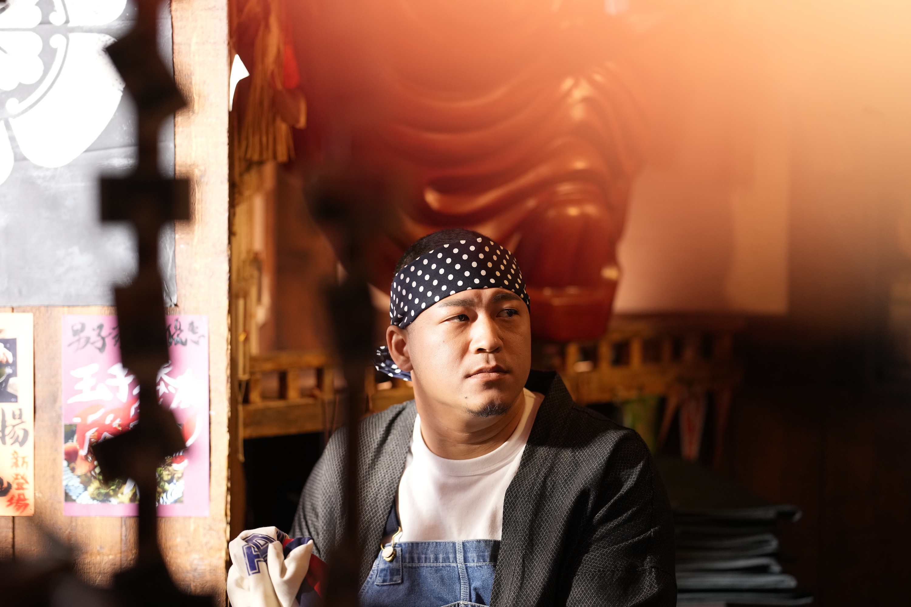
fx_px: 3416
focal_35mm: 135
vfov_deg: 10.2
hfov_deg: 15.2
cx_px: 456
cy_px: 304
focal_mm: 135
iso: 800
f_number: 1.8
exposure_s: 1/250
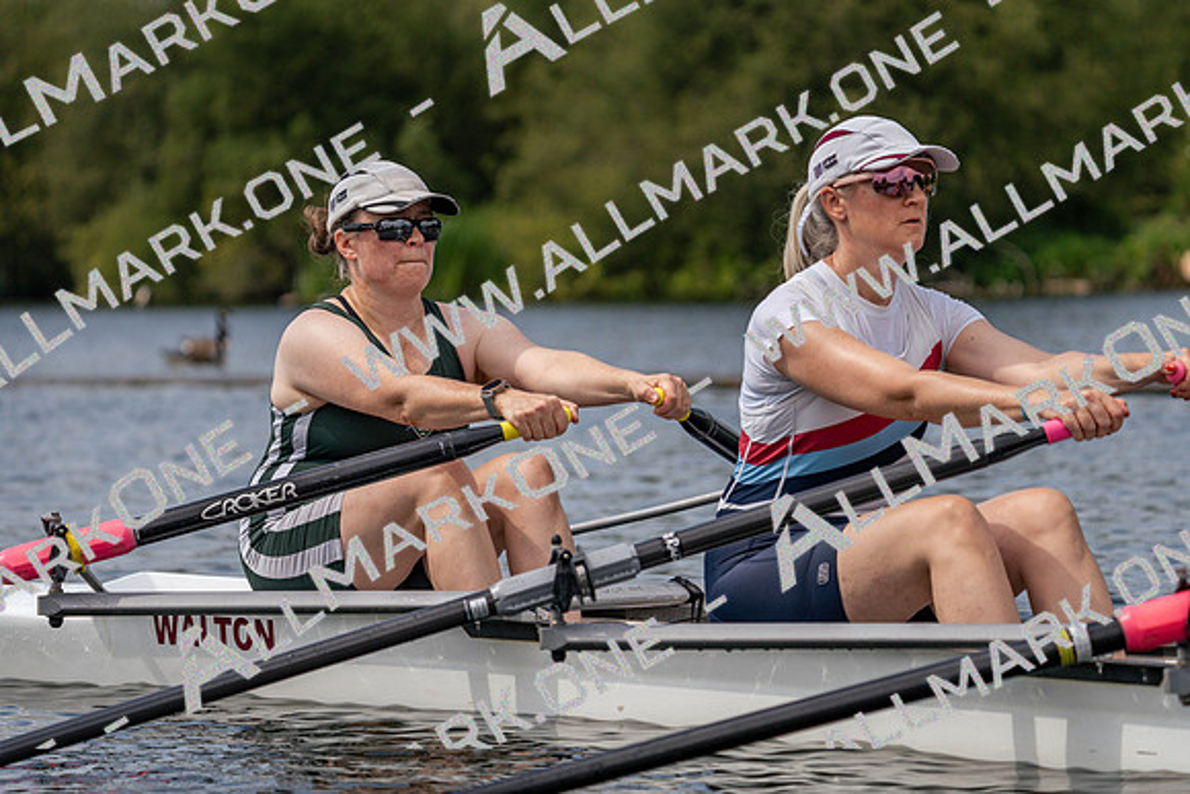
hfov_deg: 10.3
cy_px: 397
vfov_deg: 6.9
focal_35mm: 200
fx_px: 6612
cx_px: 595
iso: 200
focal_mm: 200
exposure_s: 1/1600
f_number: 5.6
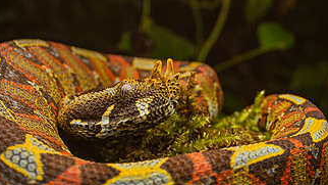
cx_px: 166
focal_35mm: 51
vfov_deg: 23.3
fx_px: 443
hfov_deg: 40.6
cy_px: 130
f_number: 4
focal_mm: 15
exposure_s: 1/80
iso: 400
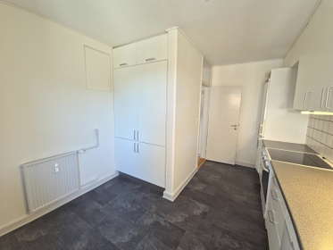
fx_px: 125
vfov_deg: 89.9
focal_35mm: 13
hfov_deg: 106.2
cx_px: 166
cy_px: 125
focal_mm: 2.2
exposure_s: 1/50
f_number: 2.2
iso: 250
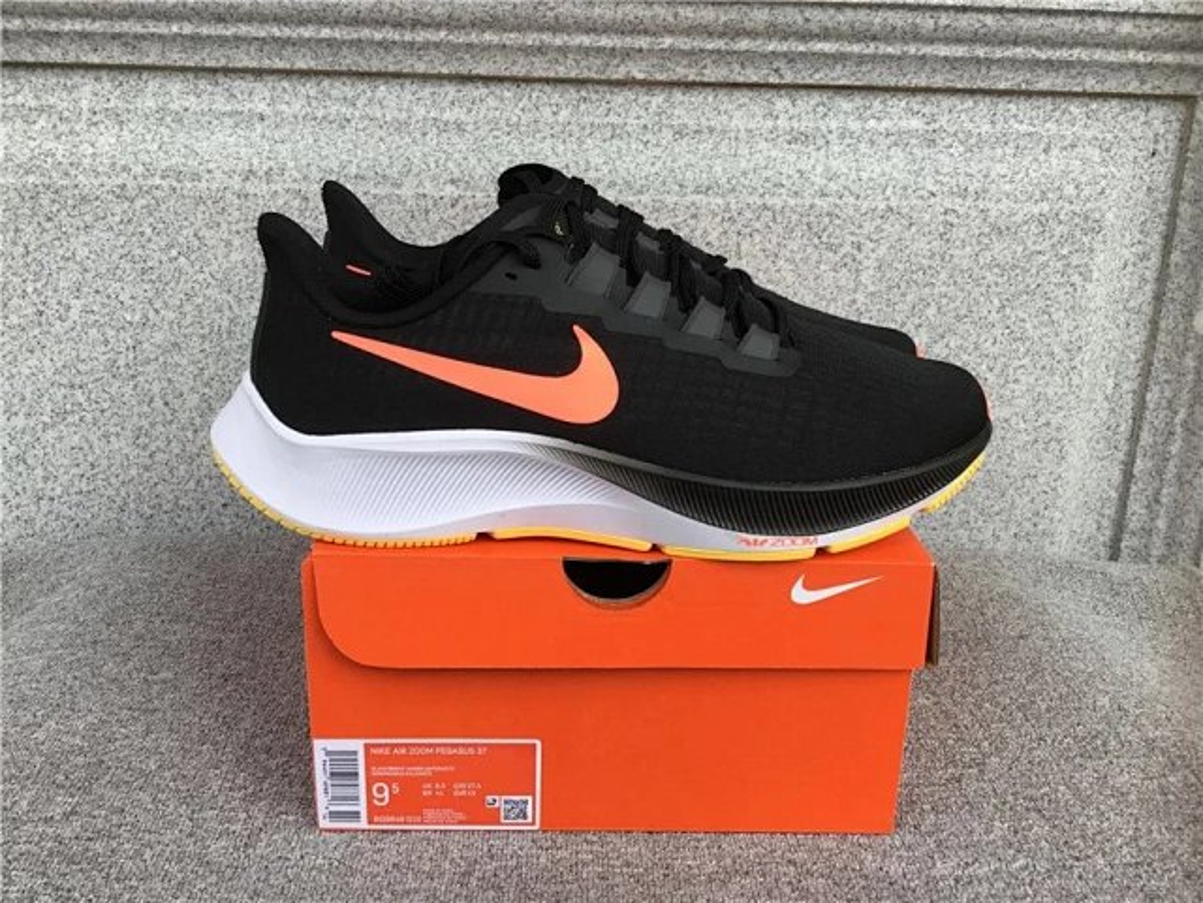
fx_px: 1077
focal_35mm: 31
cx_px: 602
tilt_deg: -16.7
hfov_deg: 58.4
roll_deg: -1.0
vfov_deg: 45.4
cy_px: 452
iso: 25
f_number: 2.4
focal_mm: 3.3
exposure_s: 1/217
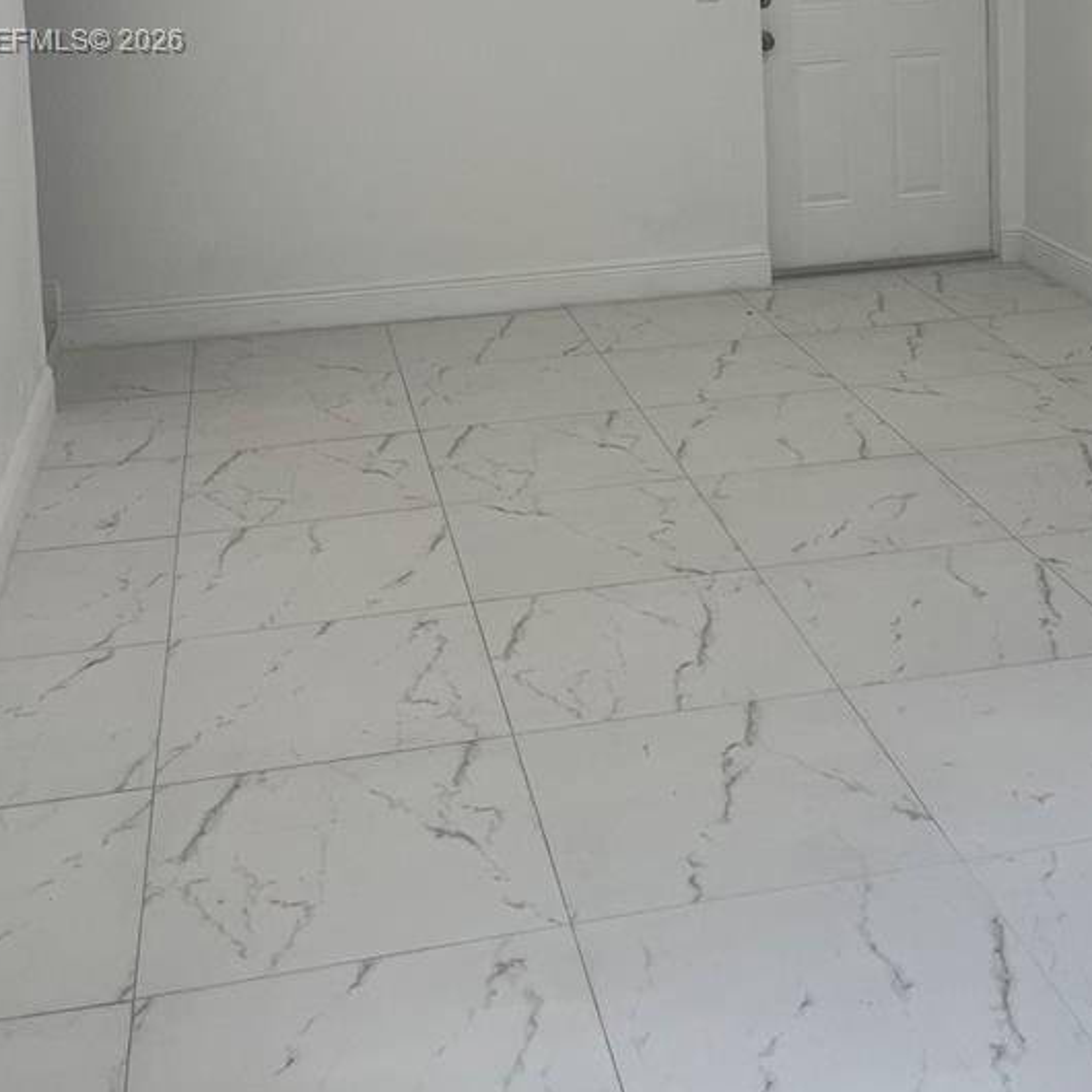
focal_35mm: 52
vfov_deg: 30.8
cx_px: 729
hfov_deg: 32.5
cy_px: 43
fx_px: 1856
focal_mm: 5.1
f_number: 1.6
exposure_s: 1/164
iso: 40
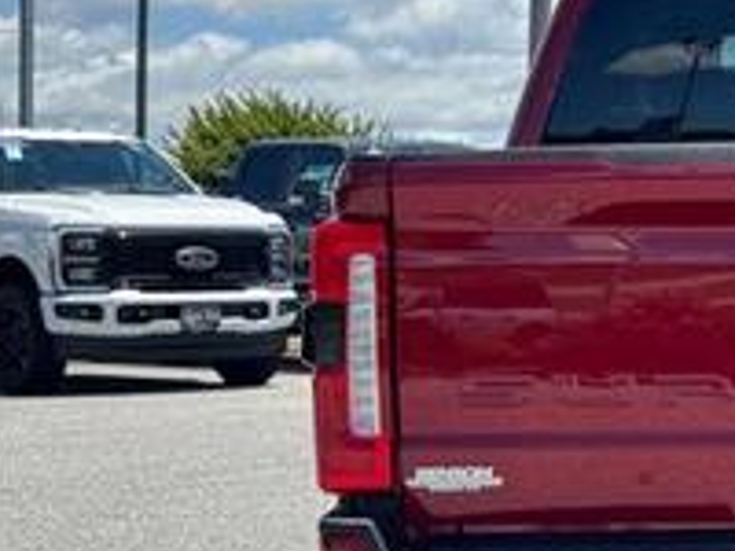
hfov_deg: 15.7
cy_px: 386
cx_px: 889
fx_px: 2569
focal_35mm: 121
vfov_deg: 12.2
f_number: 1.78
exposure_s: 1/3257
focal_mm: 6.76
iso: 64
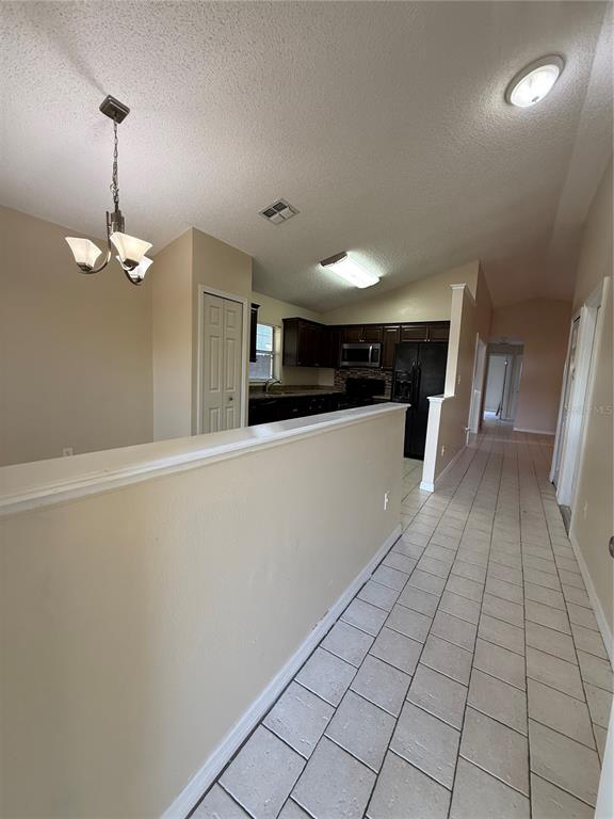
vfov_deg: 102.1
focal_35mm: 14
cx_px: 307
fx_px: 331
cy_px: 410
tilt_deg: -6.1
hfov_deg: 85.7
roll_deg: -3.1
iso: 200
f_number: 2.2
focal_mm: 2.22
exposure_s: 1/120
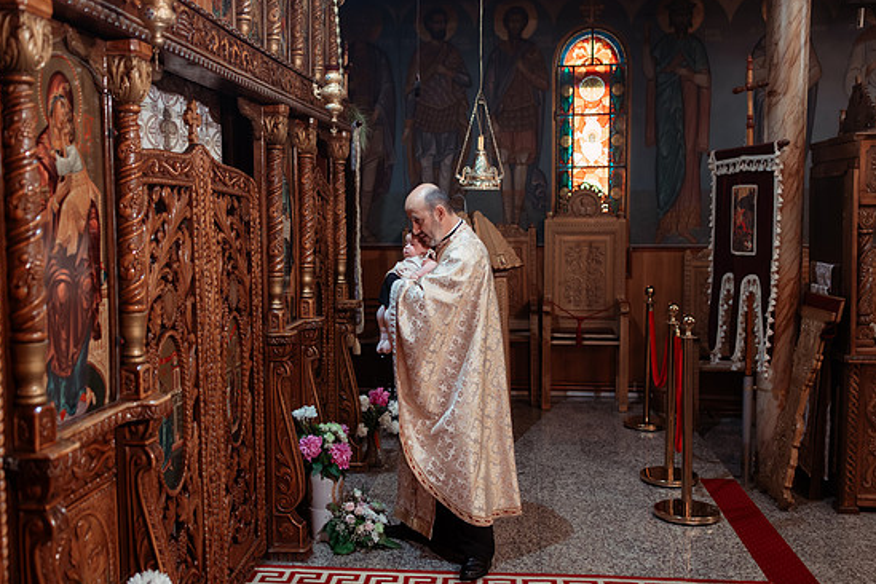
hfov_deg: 51.9
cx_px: 416
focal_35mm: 37
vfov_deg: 35.9
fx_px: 900
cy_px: 301
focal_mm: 35
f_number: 2.5
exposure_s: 1/250
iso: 1600
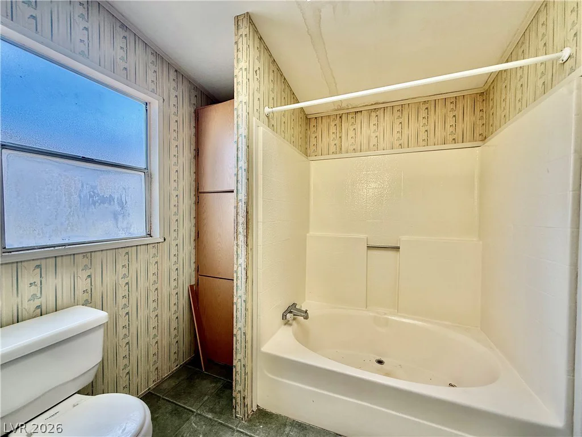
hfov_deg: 102.1
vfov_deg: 85.7
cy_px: 218
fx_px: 235
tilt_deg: -0.3
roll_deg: +0.2
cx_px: 291
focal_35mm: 14
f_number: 2.2
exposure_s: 1/99
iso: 100
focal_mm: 2.22
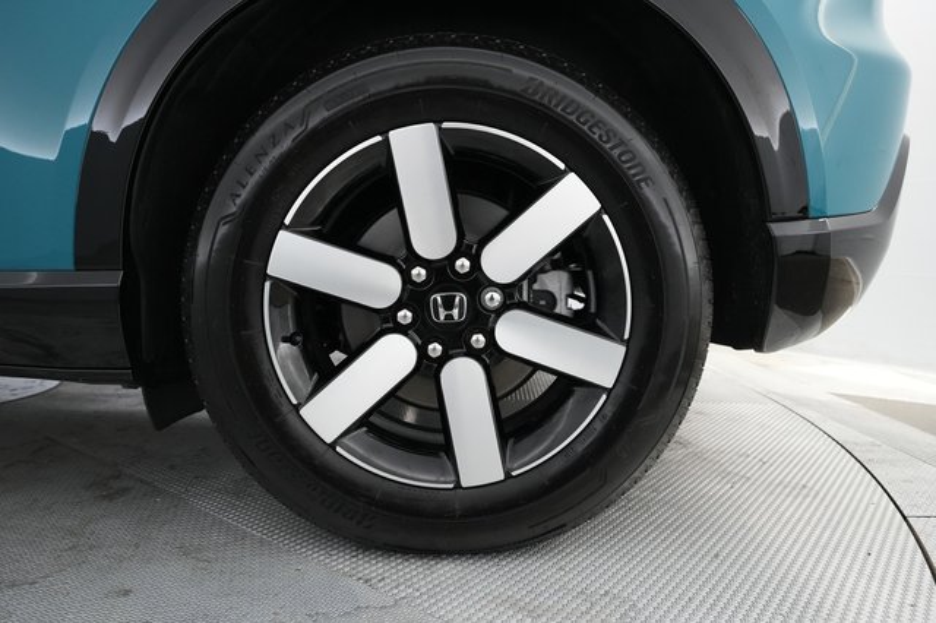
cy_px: 312
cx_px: 468
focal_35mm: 25
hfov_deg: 71.5
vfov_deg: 51.2
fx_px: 650
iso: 5000
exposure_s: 1/125
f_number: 4.5
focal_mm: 25
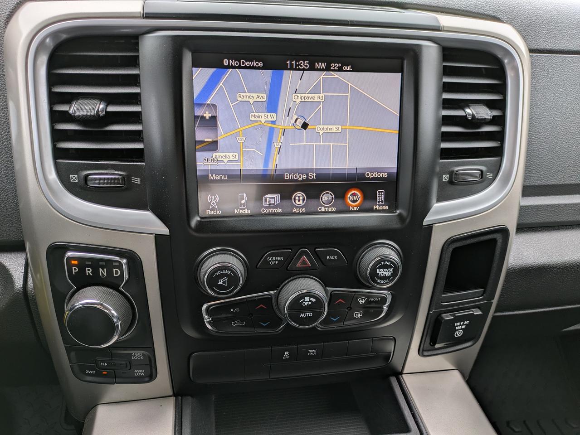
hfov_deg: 69.4
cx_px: 290
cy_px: 218
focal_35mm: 25
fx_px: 419
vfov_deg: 54.9
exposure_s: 1/149
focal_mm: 5.43
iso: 42
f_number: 1.89
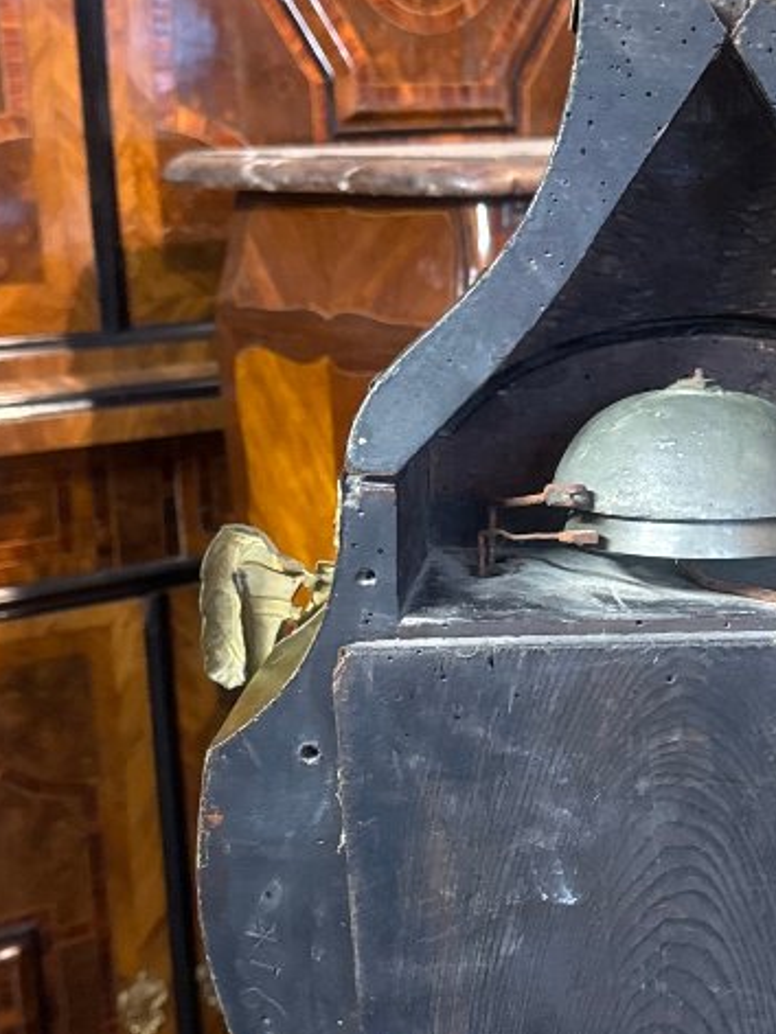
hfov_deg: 23.8
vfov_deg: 31.3
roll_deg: +0.3
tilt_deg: -20.5
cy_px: 734
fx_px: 1823
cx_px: 587
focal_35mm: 61
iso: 800
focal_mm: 6.76
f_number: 1.78
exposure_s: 1/50
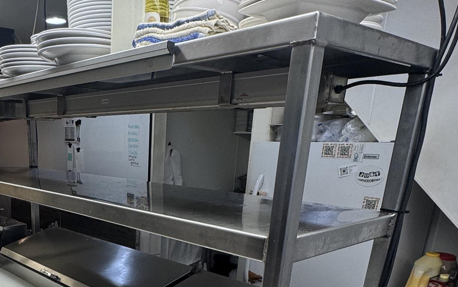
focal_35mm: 35
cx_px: 100
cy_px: 282
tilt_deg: -16.8
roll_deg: -1.2
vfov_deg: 33.4
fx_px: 437
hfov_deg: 52.2
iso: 100
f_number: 2.2
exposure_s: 1/120
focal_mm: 2.22
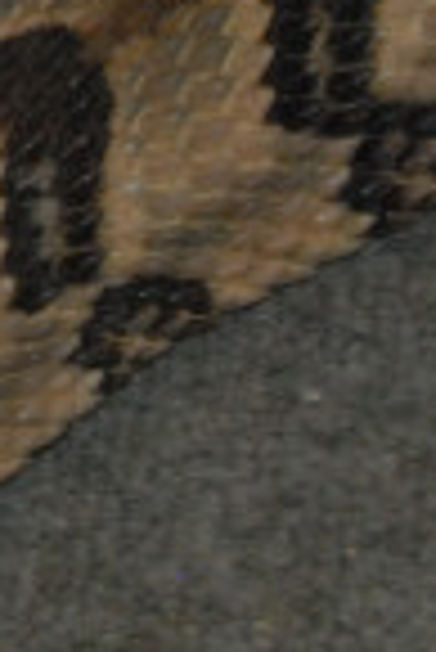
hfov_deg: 5.8
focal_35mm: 232
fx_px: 4204
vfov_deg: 8.7
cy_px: -227
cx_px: -400
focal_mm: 28
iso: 1600
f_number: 5.6
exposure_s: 1/30
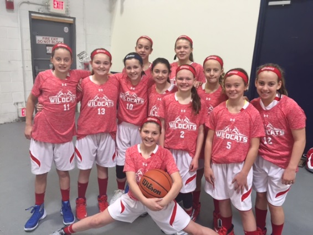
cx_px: 156
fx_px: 262
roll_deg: -1.8
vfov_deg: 48.2
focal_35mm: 29
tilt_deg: -13.8
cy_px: 118
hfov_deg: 61.6
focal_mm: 4.15
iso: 100
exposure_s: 1/30
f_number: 2.2
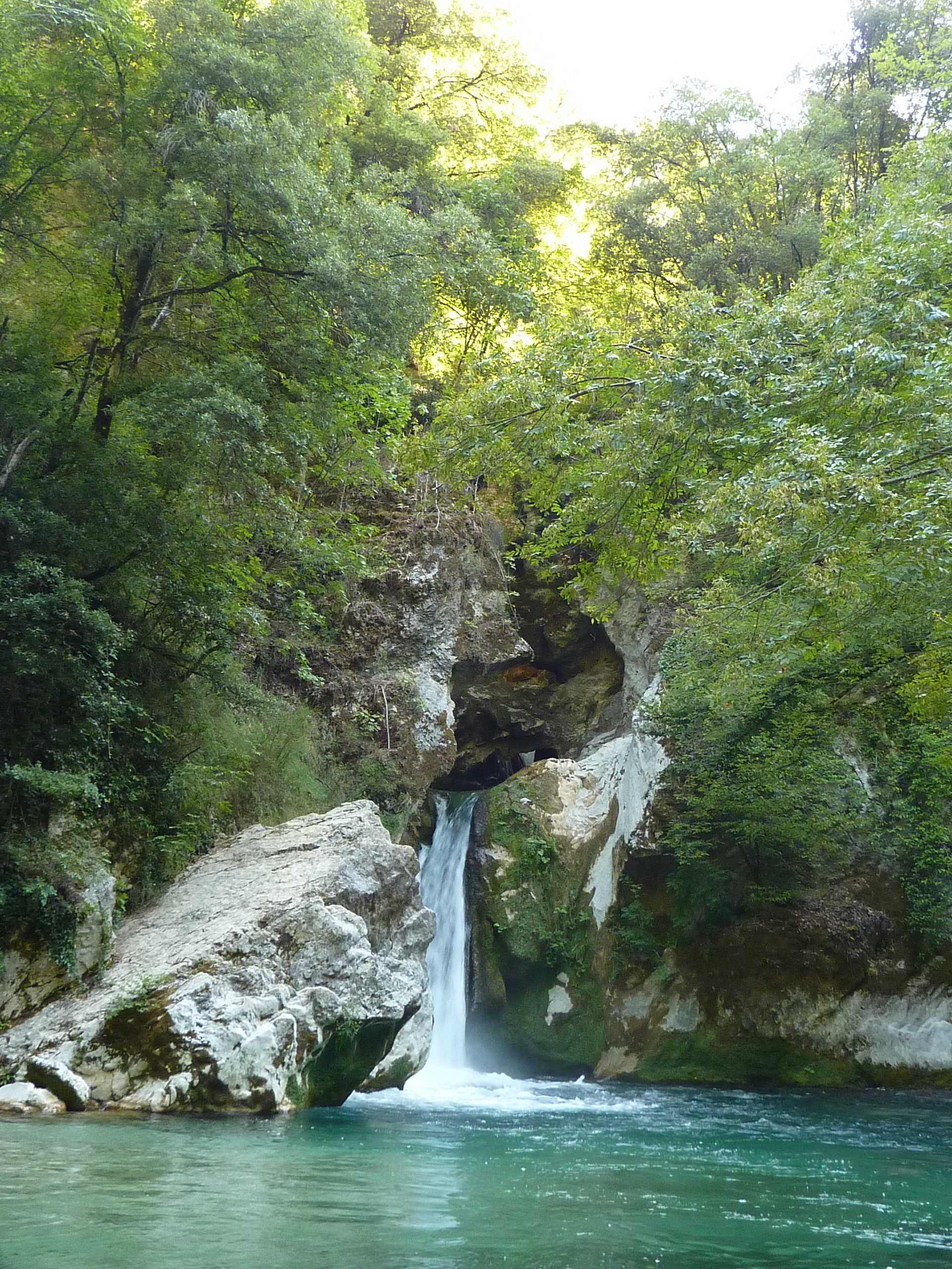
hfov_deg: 37.7
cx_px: 476
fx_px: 1393
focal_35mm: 38
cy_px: 634
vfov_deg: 49.0
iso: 200
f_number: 3.3
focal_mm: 4.4
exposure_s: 1/30
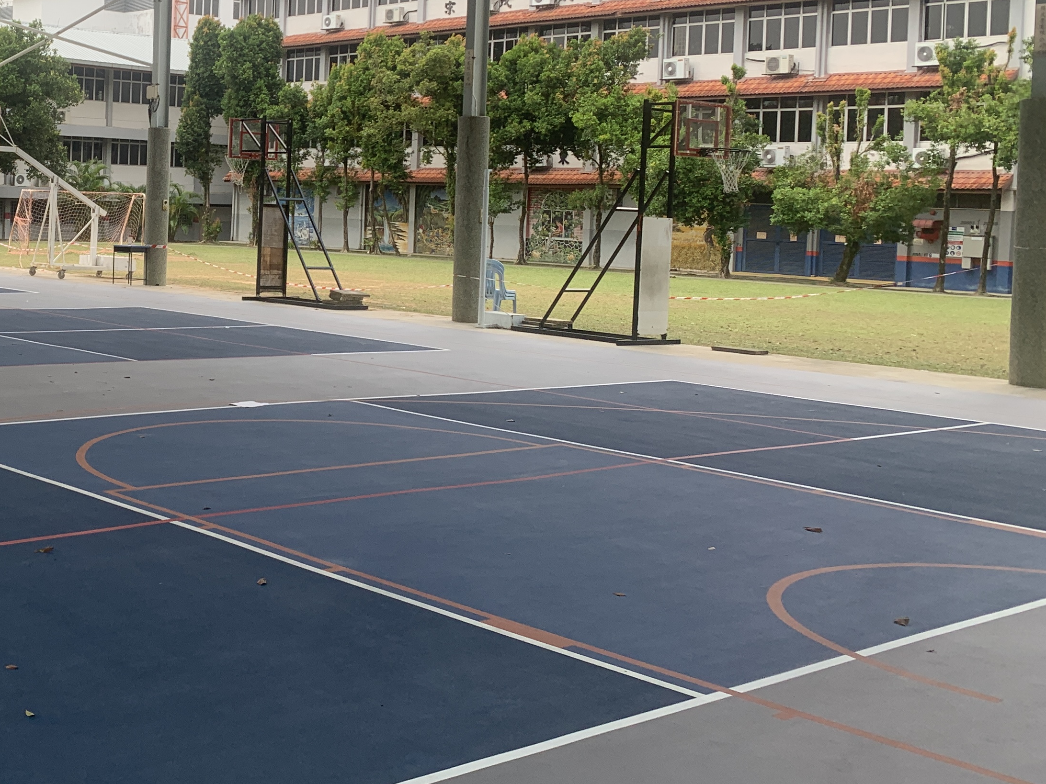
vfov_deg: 30.0
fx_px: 1450
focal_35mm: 48
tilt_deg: -1.6
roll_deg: -0.8
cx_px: 121
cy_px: 243
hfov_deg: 37.3
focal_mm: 4.25
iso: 25
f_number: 1.8
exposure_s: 1/452
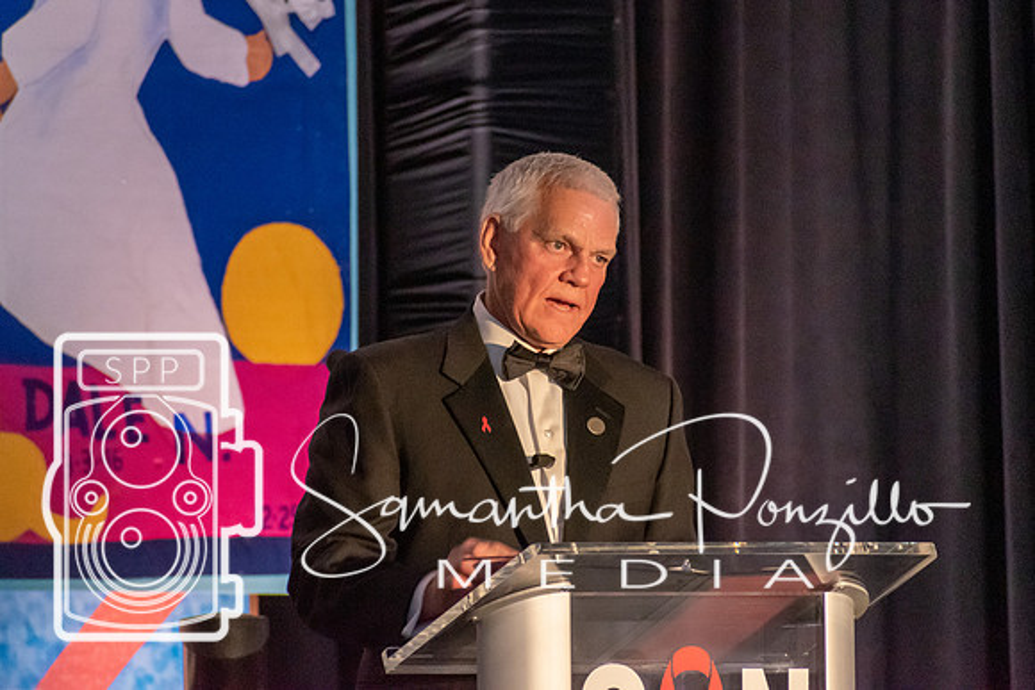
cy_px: 306
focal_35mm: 501
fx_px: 14401
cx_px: 533
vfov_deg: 2.7
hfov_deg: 4.1
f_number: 6.3
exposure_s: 1/60
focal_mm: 300
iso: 6400
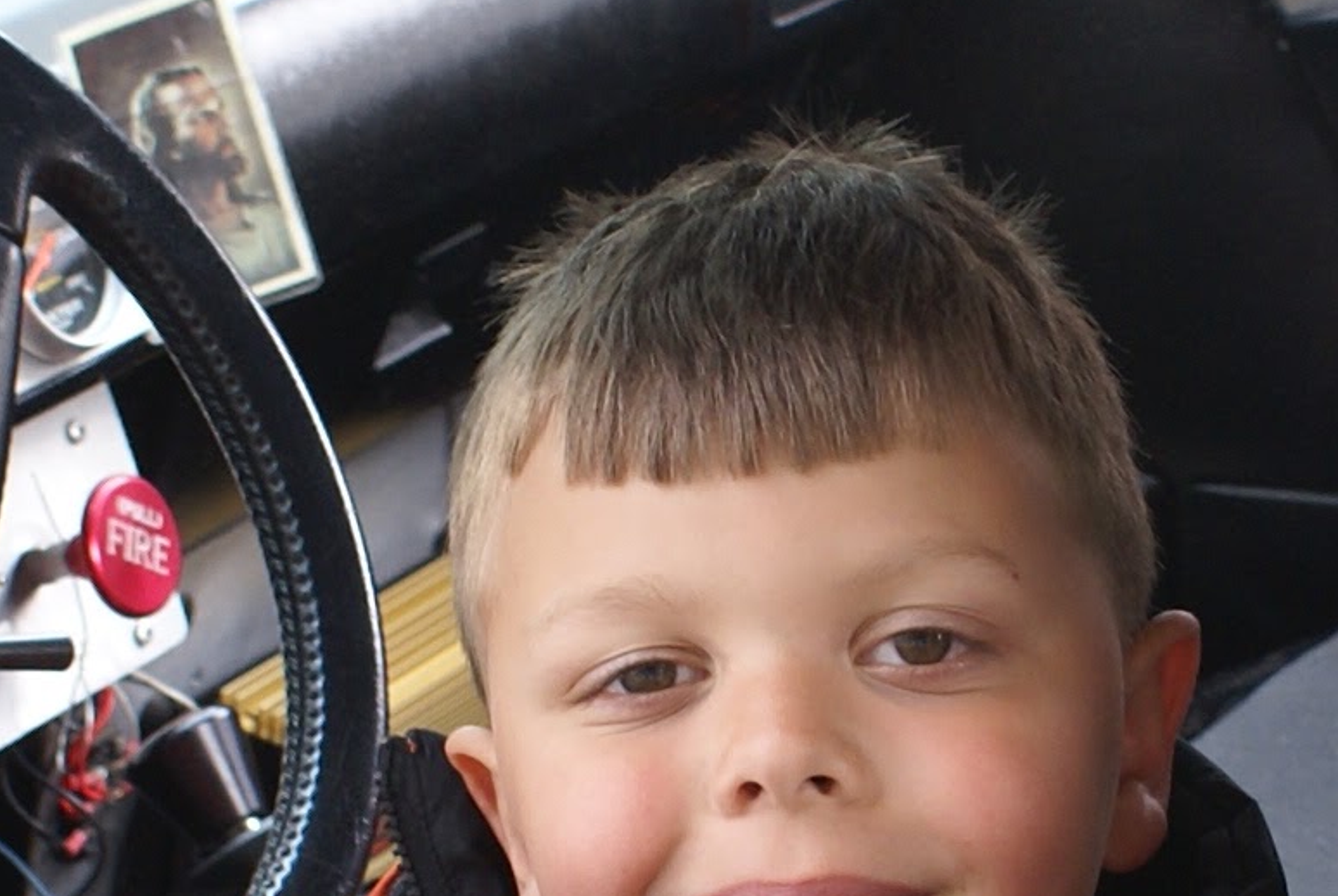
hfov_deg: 10.5
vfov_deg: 7.1
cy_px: 699
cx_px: 761
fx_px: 7256
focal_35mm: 195
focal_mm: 26
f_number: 4.5
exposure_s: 1/40
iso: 160
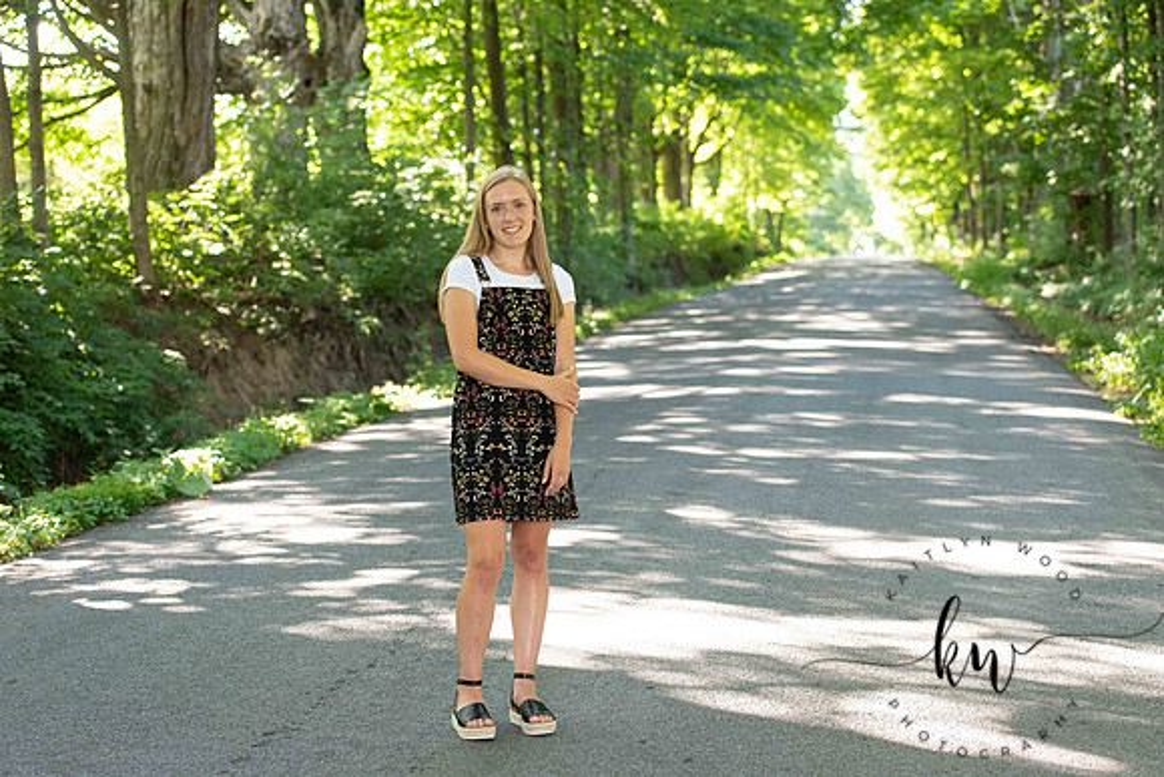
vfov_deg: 19.5
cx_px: 582
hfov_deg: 28.8
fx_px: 2264
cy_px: 388
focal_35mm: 70
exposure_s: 1/200
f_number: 3.5
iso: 640
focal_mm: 70
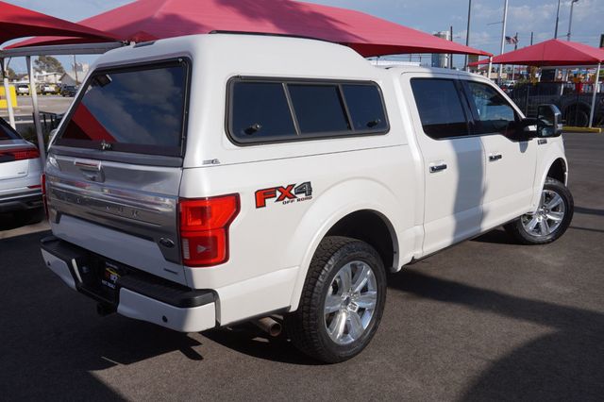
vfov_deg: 43.6
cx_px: 302
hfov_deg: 62.0
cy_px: 201
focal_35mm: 30
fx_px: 503
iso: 100
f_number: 11
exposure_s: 1/320
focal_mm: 20
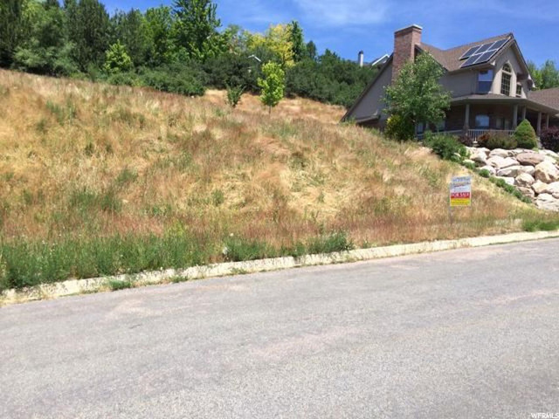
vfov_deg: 48.2
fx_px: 468
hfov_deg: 61.7
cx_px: 280
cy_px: 210
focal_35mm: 29
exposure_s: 1/1580
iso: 32
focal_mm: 4.15
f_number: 2.2
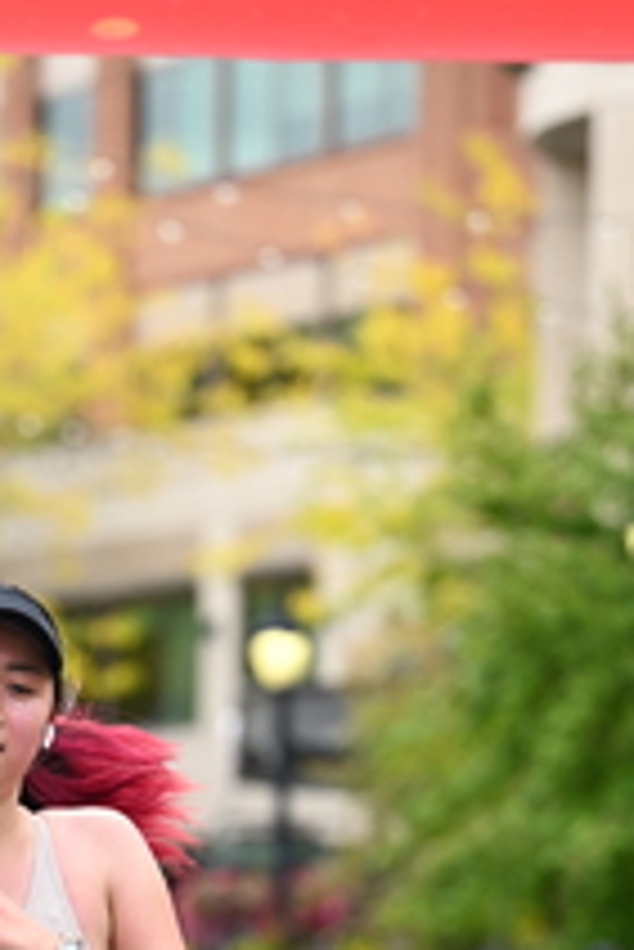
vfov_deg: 7.9
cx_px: 65
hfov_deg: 5.3
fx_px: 6804
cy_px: 936
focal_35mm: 258
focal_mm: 99
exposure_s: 1/2500
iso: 640
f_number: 2.8
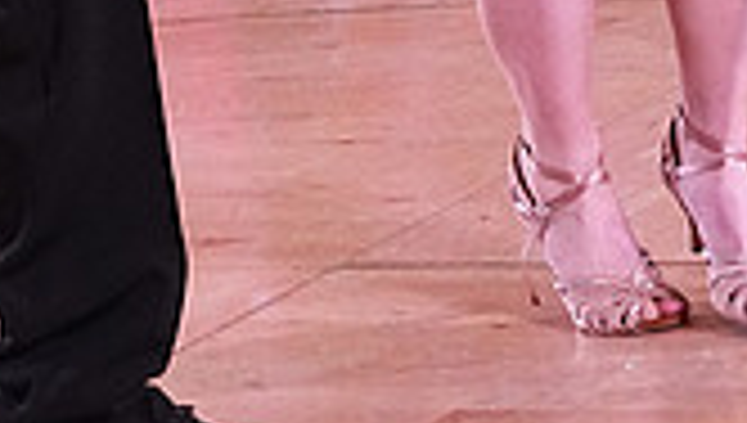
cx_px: 115
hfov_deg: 10.1
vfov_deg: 5.6
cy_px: -522
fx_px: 4206
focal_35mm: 212
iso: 3200
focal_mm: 39
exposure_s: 1/400
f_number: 5
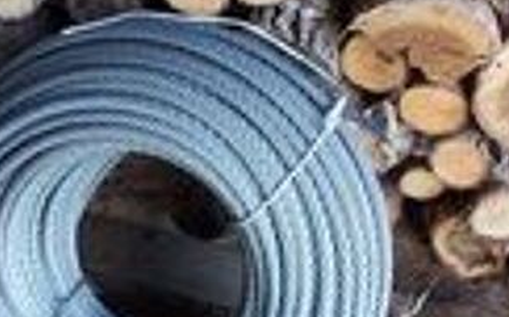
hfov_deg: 32.8
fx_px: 846
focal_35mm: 61
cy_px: 247
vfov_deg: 21.0
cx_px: 120
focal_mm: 6
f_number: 2.8
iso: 140
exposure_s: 1/20
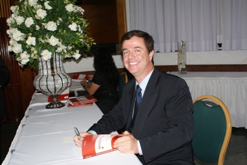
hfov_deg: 53.1
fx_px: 247
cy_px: 82
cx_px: 124
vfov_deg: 37.0
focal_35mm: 36
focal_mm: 24
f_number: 5.6
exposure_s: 1/60
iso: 400
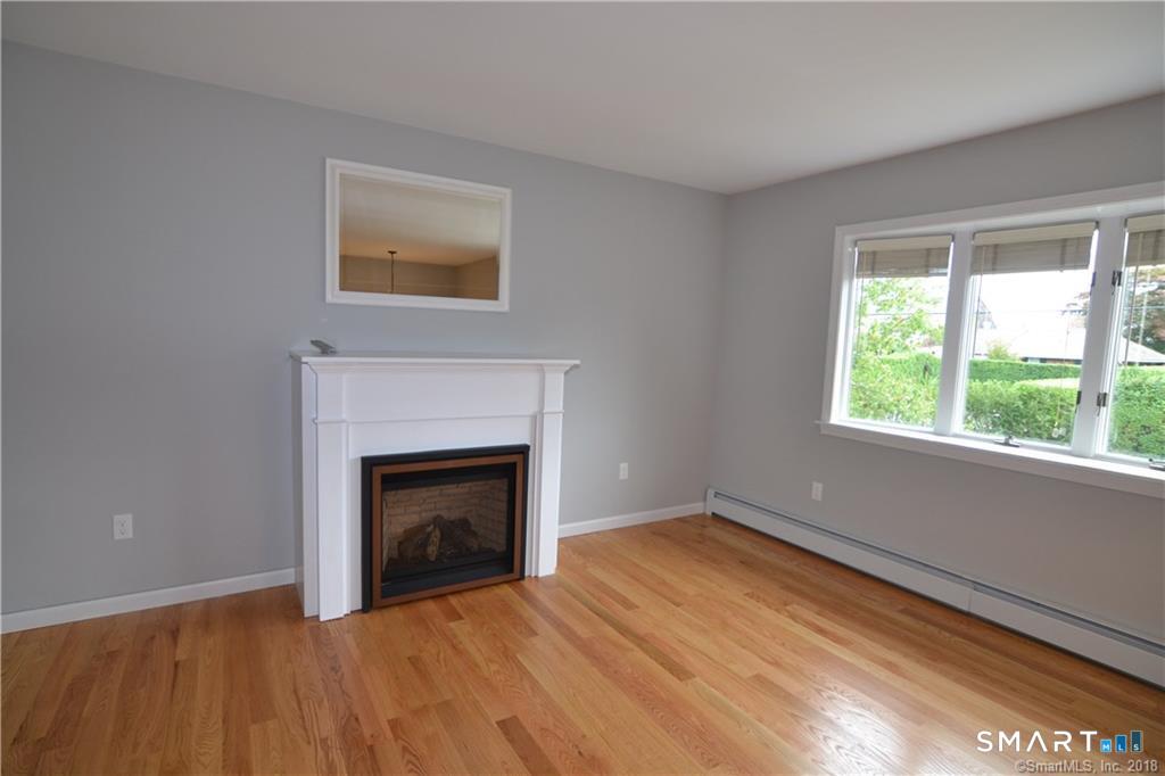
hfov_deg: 95.0
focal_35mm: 16
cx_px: 582
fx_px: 534
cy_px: 388
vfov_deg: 72.0
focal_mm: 11
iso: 400
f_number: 4
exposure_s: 1/60
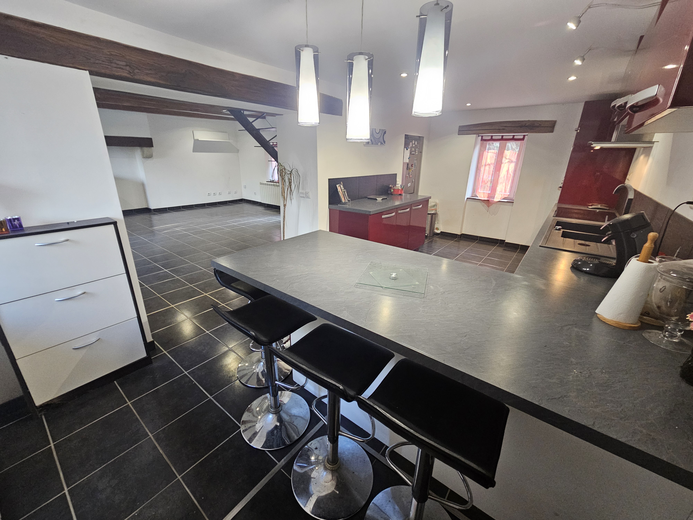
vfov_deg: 89.9
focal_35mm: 13
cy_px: 260
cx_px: 346
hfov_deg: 106.2
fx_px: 260
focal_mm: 2.2
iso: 320
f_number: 2.2
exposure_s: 1/50
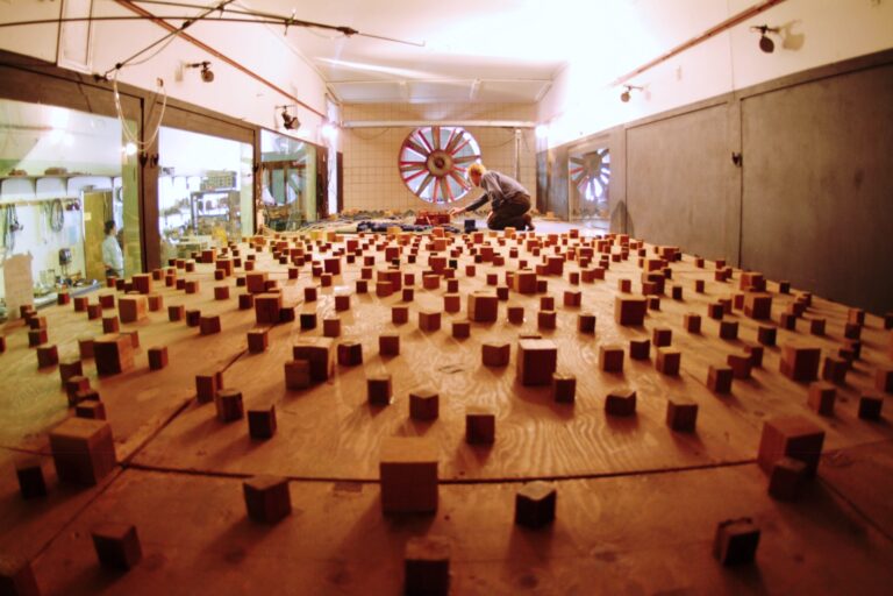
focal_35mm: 24
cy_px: 298
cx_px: 446
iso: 400
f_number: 2.8
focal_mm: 16
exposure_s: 1/15
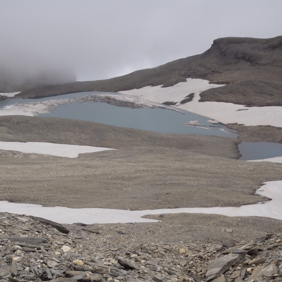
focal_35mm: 61
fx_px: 562
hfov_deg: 28.1
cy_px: 139
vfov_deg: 28.2
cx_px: 119
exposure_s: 1/250
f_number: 5.6
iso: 80
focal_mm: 8.89
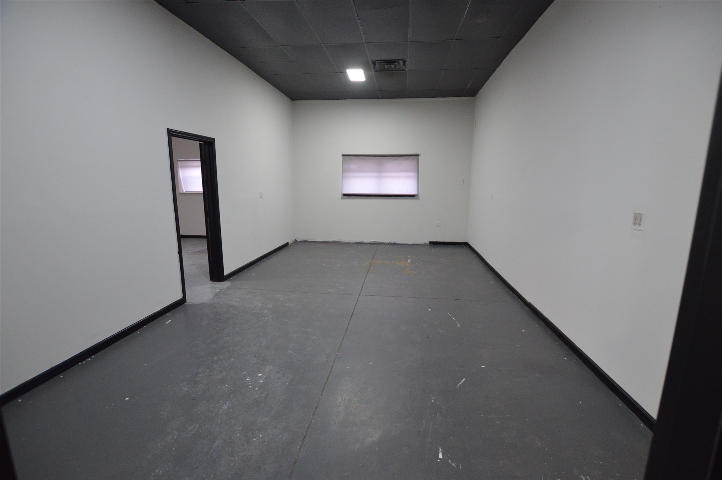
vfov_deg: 77.2
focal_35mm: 15
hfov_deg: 100.4
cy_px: 240
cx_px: 361
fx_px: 301
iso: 1250
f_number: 3.5
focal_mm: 10
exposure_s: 1/60
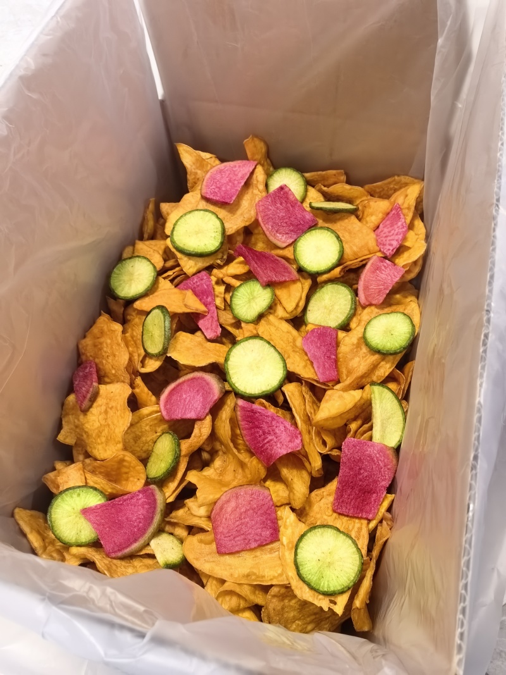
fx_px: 526
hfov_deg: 51.3
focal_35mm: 27
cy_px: 338
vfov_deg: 65.3
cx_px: 253
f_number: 4
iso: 1000
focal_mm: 6.98
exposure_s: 1/20
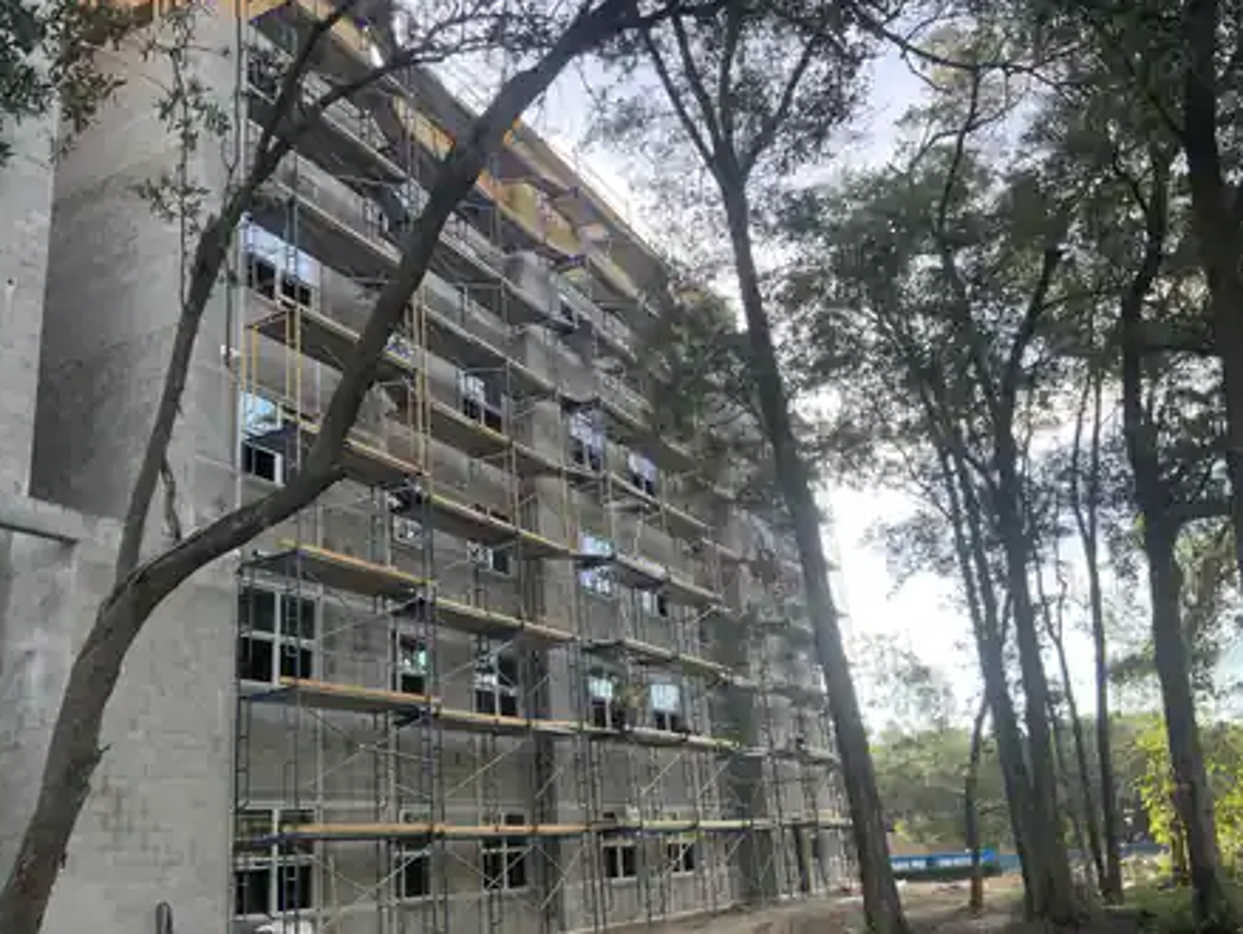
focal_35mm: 33
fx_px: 1186
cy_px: 468
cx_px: 620
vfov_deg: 43.0
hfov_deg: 55.3
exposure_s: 1/165
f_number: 1.8
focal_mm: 3
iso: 16
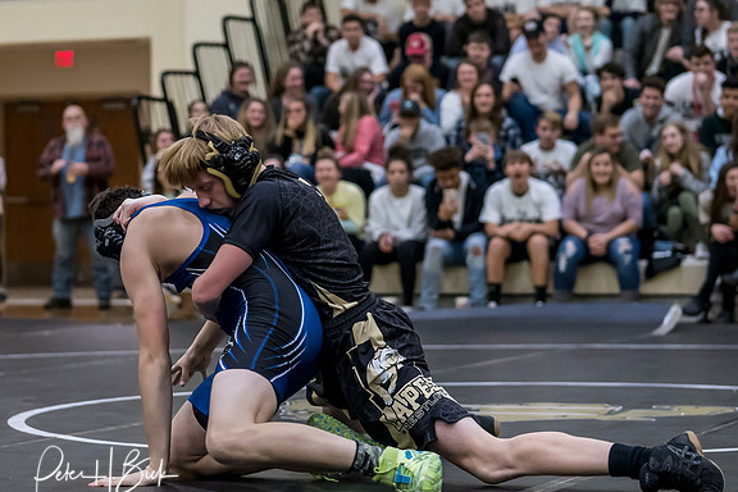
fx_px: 2501
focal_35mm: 122
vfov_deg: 11.2
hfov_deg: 16.8
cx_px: 296
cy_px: 187
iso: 2000
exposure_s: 1/1000
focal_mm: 45
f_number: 1.8
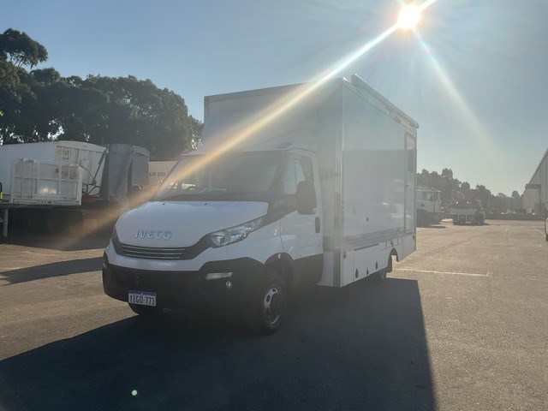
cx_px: 274
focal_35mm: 29
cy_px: 206
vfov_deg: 48.2
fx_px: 459
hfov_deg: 61.7
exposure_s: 1/5814
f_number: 1.8
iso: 16
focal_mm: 3
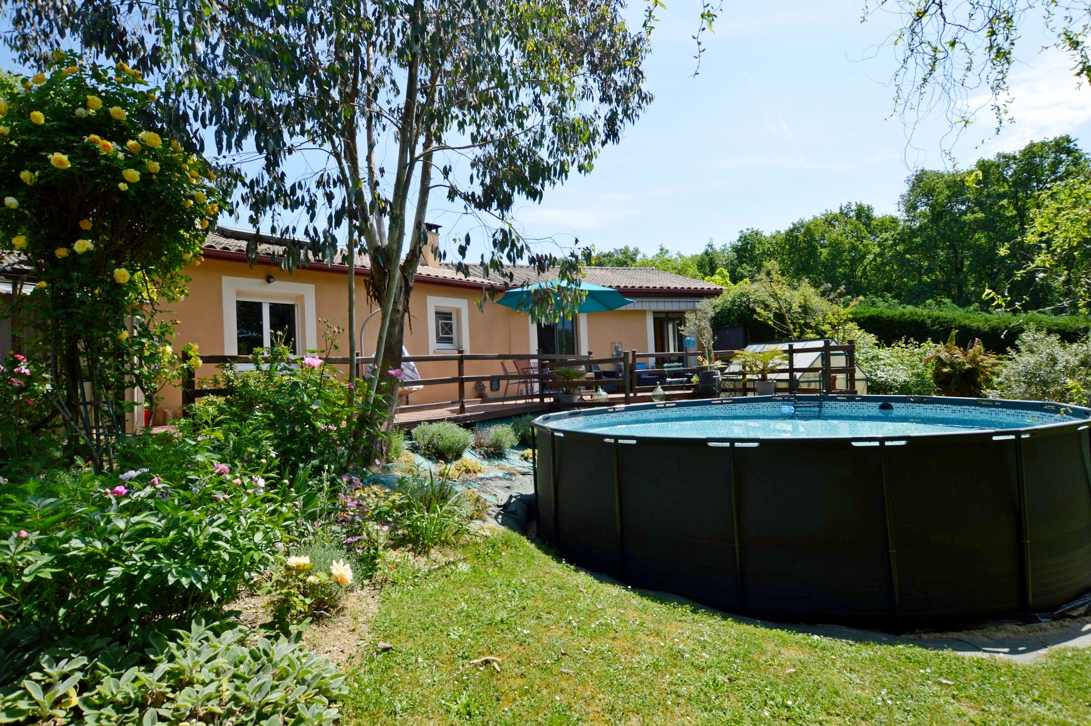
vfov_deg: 69.6
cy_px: 363
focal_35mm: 17
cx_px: 546
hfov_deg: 92.5
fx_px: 522
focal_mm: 11.5
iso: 100
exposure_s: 1/200
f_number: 7.1
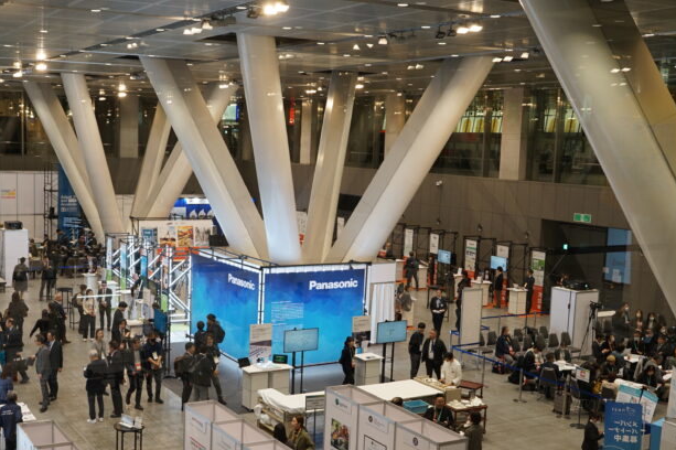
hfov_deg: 41.8
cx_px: 280
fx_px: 882
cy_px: 267
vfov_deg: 28.6
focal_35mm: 47
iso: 640
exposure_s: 1/60
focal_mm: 36
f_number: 6.3
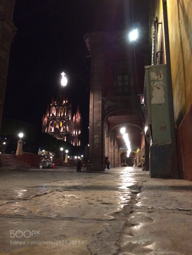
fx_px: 214
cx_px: 96
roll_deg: -1.5
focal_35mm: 29
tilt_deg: +12.5
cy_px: 128
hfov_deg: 48.2
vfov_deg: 61.7
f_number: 2.2
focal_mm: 4.15
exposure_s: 1/15
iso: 500
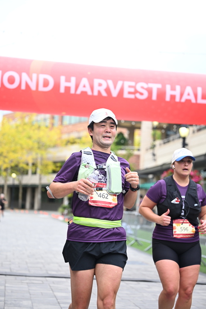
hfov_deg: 19.5
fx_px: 600
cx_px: 103
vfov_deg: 28.8
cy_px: 154
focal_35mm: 70
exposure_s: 1/1600
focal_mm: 70
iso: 640
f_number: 2.8
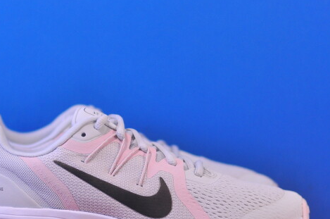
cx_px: 125
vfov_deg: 10.7
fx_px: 1171
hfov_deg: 16.0
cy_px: 117
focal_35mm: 128
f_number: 2.5
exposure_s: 1/320
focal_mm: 50
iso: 250
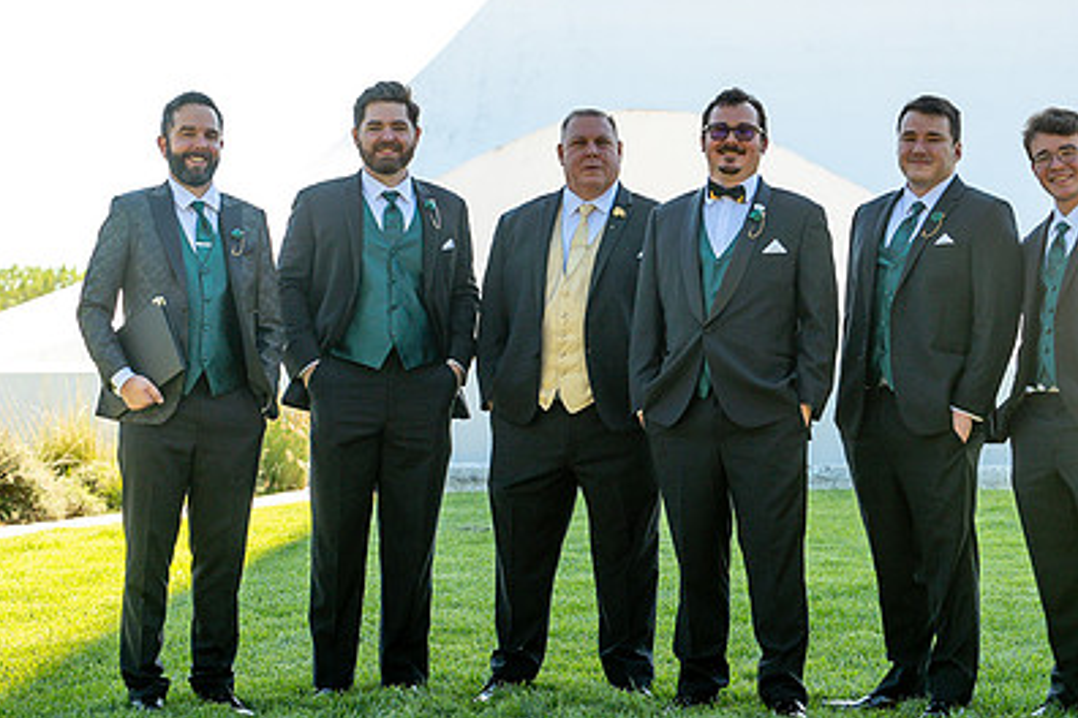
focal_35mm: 148
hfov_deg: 13.9
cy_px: 360
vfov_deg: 9.3
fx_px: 4431
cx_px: 651
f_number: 5.6
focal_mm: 98
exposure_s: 1/640
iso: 400
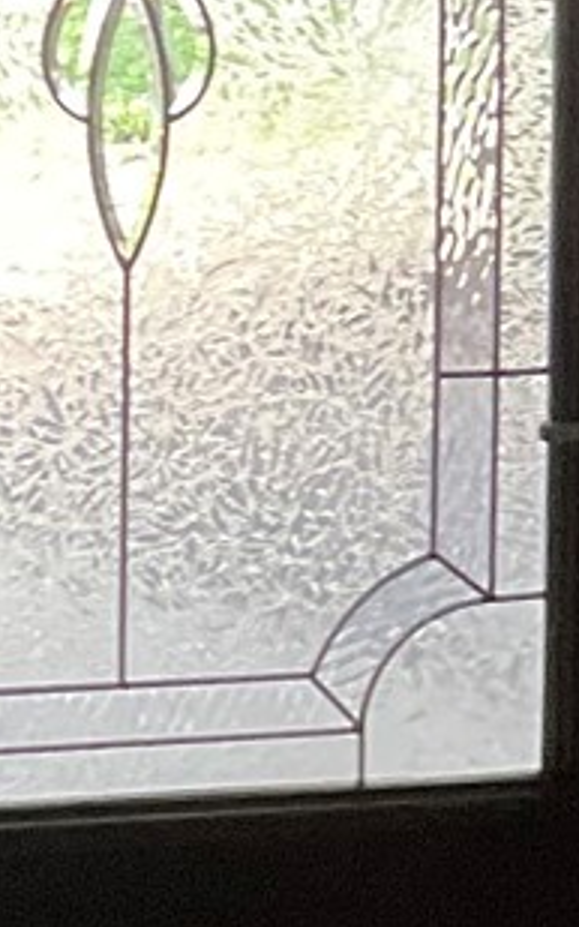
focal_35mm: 204
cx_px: 1335
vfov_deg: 10.2
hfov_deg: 6.2
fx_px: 5153
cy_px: -21
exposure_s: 1/63
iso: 64
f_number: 1.8
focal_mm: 3
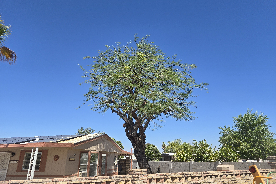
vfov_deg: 53.1
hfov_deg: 73.7
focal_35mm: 24
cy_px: 84
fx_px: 184
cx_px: 138
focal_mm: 6.3
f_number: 1.7
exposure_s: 1/820
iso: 12
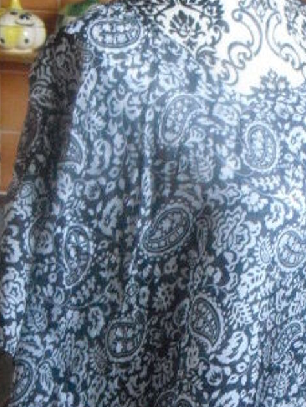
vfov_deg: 25.1
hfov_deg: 19.3
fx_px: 895
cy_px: 337
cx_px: 217
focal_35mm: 76
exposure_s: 1/25
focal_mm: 6.3
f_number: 3.1
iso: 800
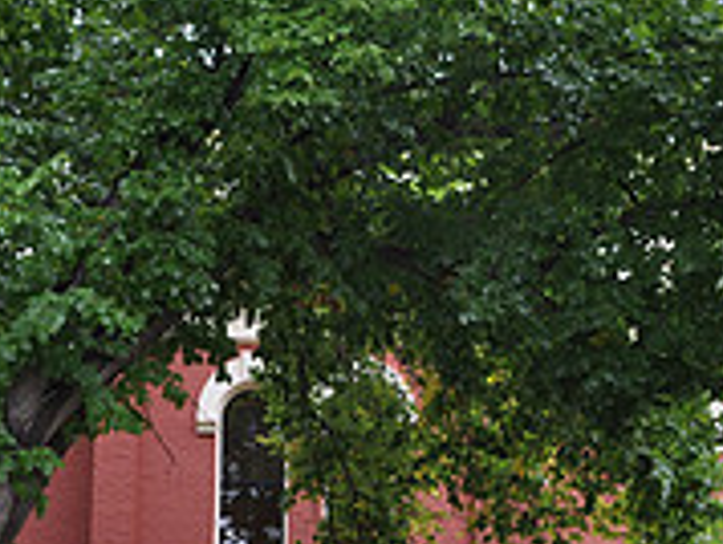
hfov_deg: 16.1
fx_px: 2552
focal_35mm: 122
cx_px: 366
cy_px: 542
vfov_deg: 12.0
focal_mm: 26
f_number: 5.6
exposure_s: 1/30
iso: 200
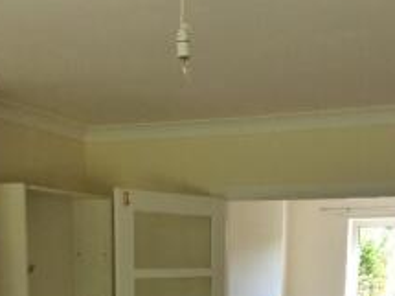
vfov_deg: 20.8
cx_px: 215
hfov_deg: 29.8
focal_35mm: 65
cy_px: 372
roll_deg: +0.6
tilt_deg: -8.7
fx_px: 741
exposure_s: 1/50
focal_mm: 3.3
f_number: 2.4
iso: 40
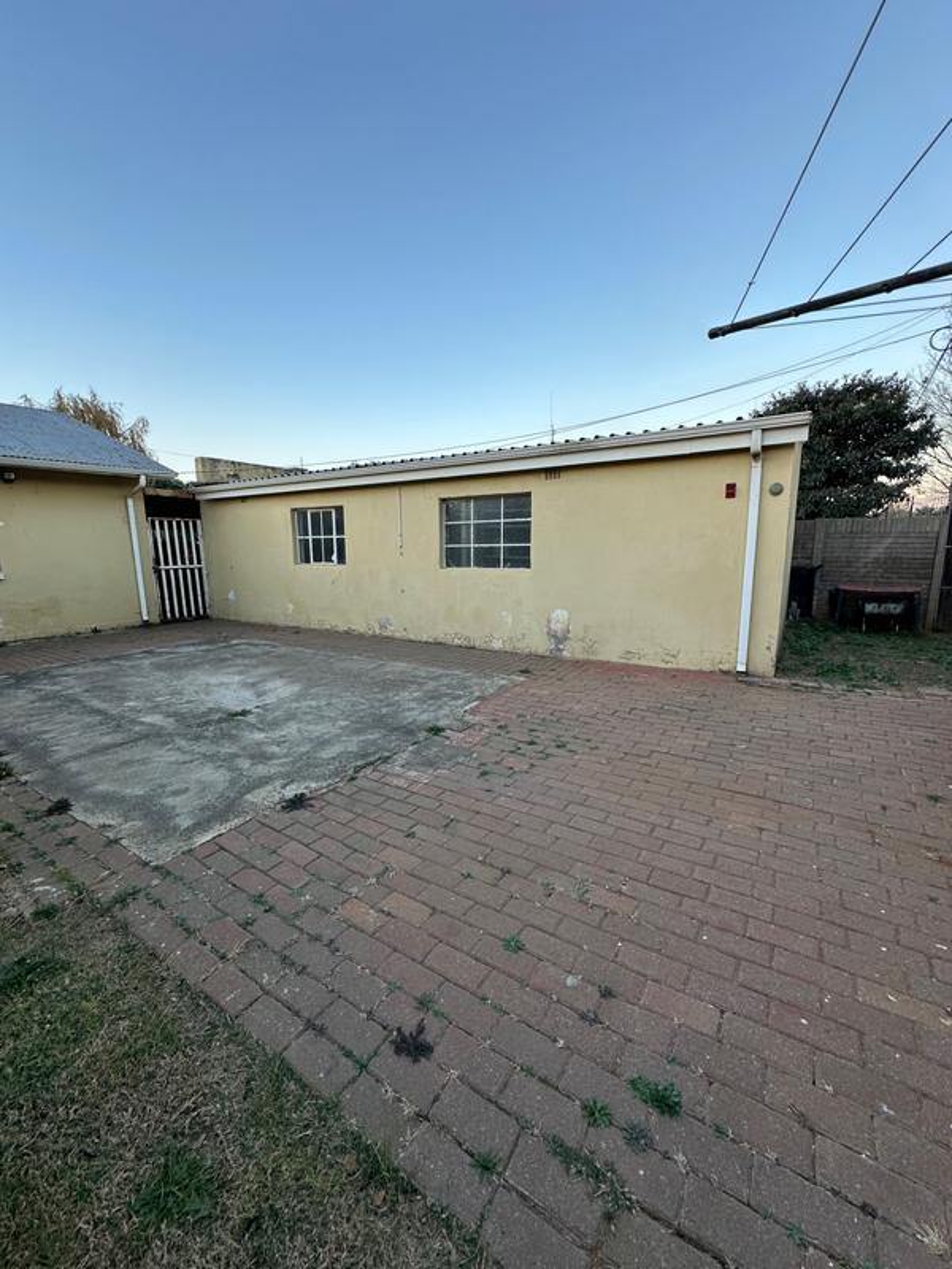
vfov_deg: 102.1
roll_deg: +0.1
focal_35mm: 14
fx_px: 513
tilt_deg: -9.3
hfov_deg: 85.7
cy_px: 634
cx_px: 476
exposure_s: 1/99
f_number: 2.2
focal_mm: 2.22
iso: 80
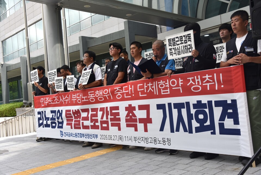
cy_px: 88
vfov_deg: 33.4
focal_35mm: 40
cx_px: 130
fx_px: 290
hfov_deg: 48.4
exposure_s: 1/250
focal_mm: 40
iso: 200
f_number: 8
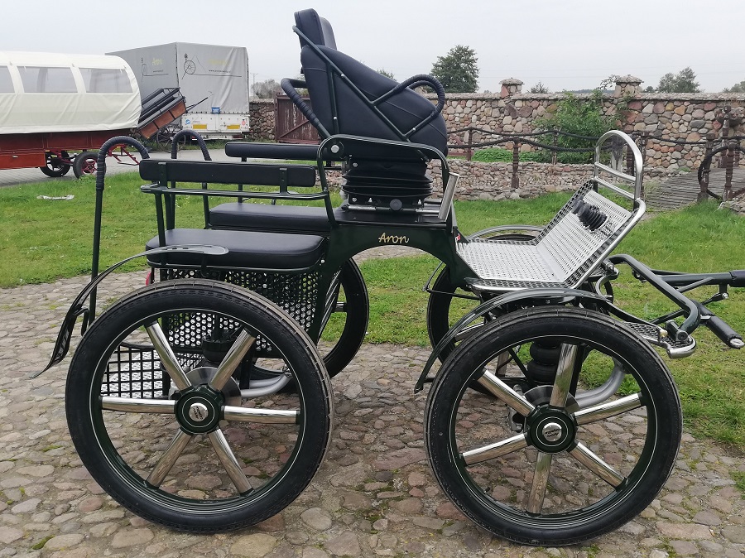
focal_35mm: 26
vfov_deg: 53.0
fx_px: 559
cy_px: 279
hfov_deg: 67.3
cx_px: 372
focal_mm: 3.81
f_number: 2.2
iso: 50
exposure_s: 1/257
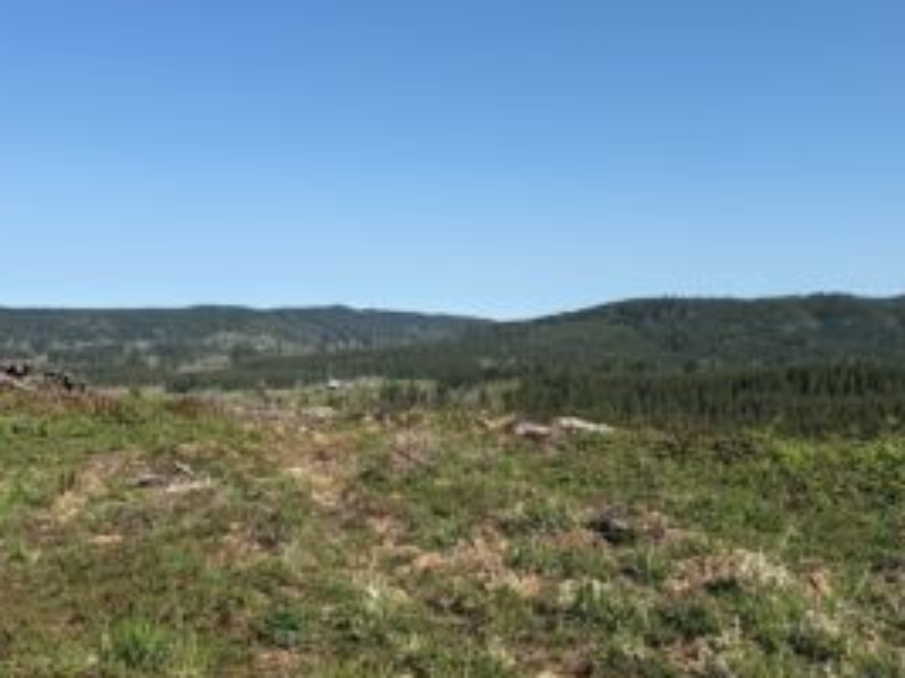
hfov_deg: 51.4
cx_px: 471
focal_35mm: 36
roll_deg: -1.1
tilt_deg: -6.6
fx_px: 941
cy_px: 400
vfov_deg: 39.5
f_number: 1.78
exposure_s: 1/4975
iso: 80
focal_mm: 6.76
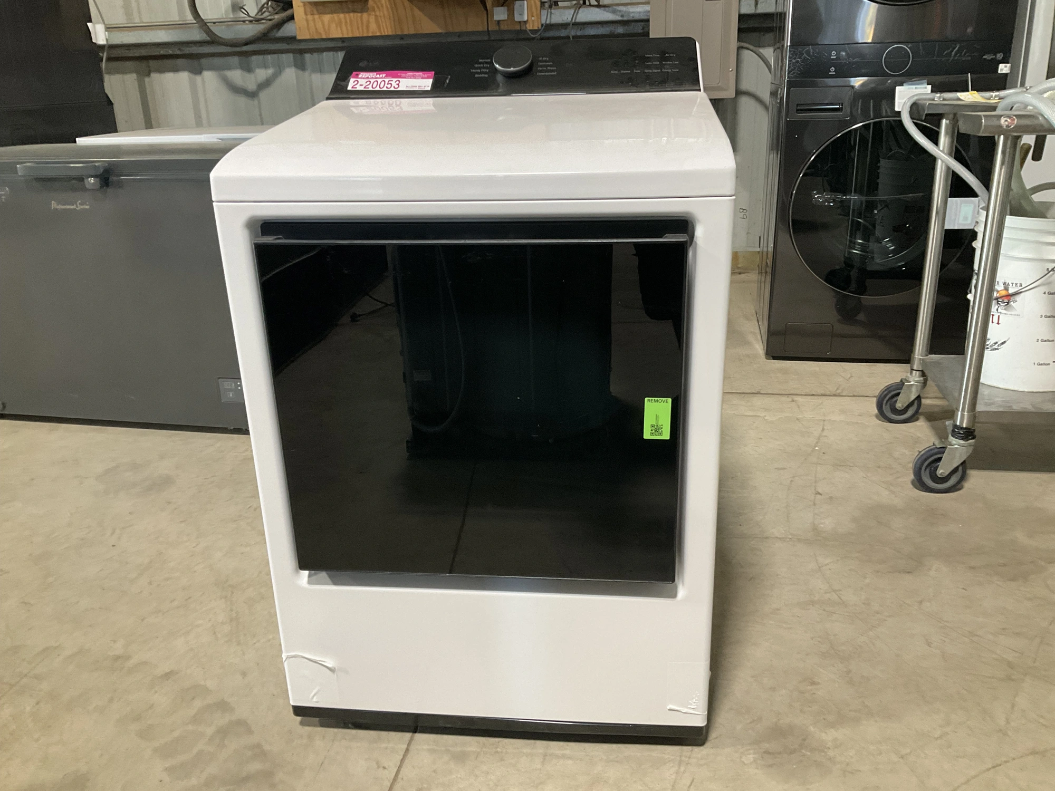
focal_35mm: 29
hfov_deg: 61.7
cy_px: 396
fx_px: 884
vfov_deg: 48.2
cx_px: 528
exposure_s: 1/60
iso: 125
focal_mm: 3
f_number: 1.8
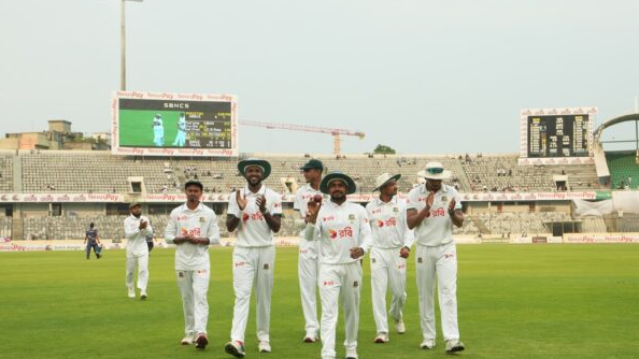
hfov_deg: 37.9
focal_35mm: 55
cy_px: 210
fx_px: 932
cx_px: 318
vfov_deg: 21.8
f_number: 4
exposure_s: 1/2000
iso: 640
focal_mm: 35
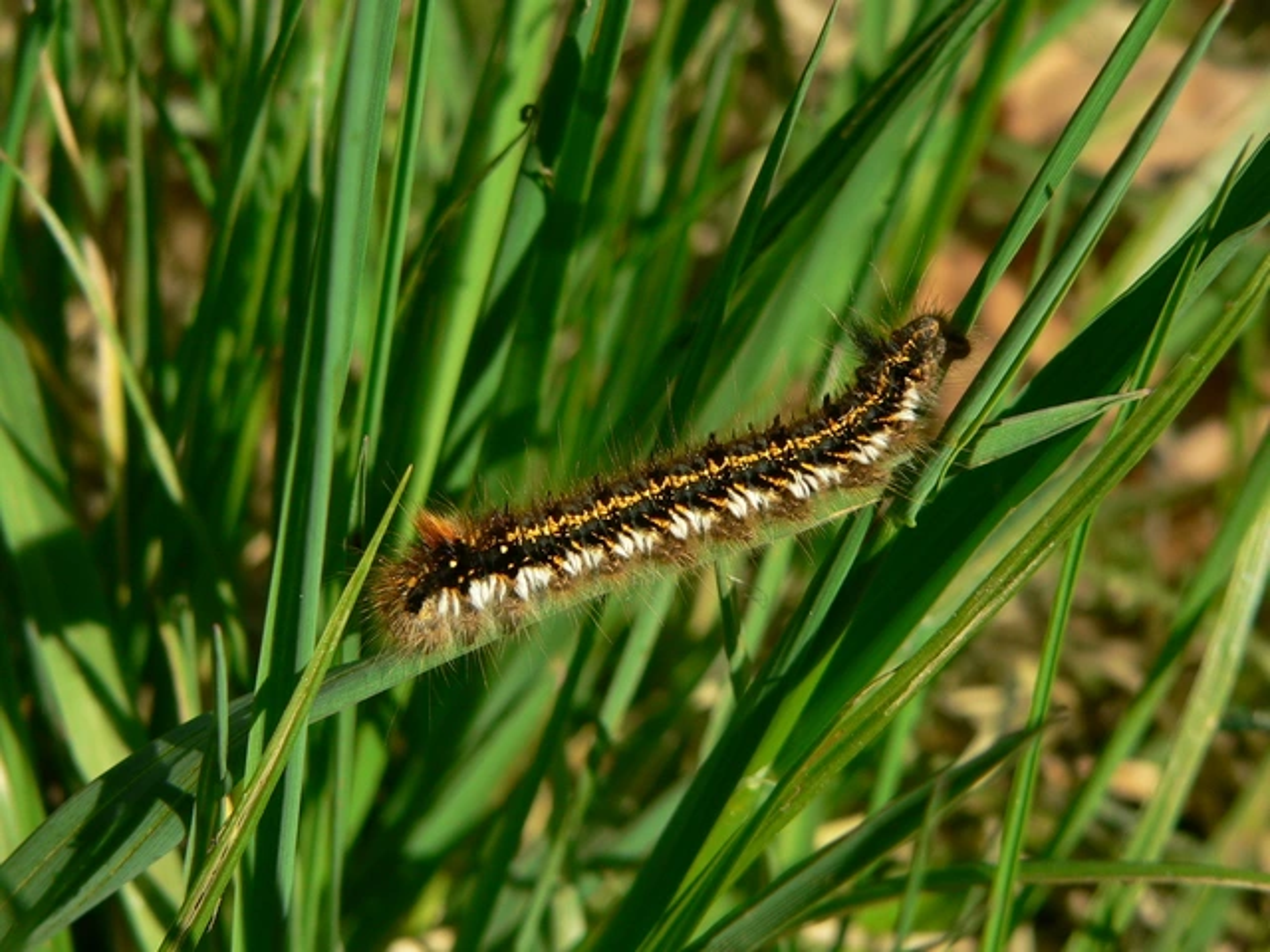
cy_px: 476
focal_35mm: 84
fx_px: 3082
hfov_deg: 23.3
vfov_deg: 17.6
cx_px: 635
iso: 80
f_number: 4
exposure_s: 1/500
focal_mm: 14.1
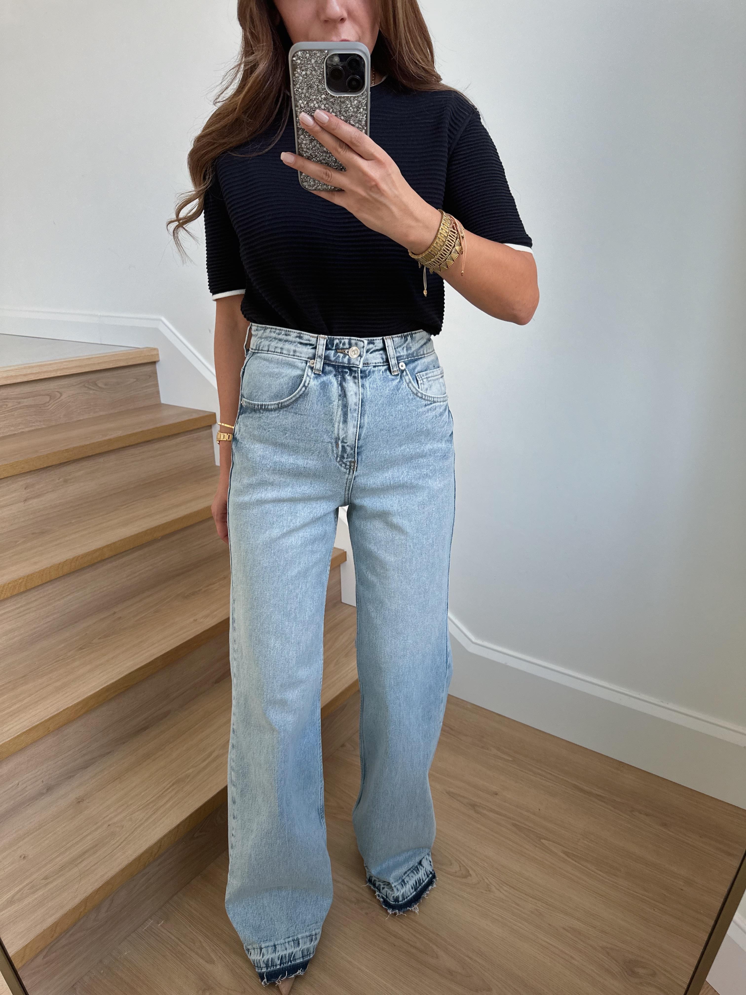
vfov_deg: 71.6
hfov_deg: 56.8
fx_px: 690
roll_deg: -0.8
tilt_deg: -41.4
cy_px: 498
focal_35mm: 24
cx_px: 373
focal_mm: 6.86
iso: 200
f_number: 1.78
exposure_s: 1/121
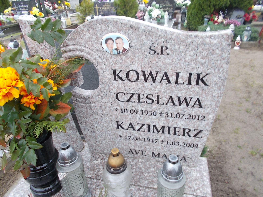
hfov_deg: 67.3
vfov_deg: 53.1
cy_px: 98
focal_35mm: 26
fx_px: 198
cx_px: 132
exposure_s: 1/25
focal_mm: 4.6
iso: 125
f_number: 3.2
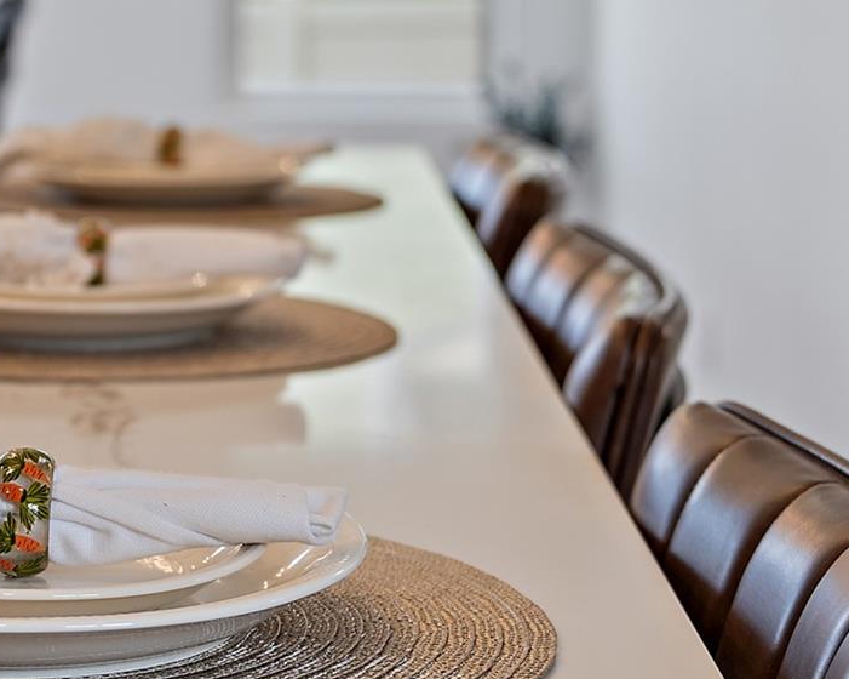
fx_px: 2637
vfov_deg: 14.6
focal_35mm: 105
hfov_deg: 18.0
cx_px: 64
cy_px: 275
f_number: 2.8
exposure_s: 1/50
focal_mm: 33
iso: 100
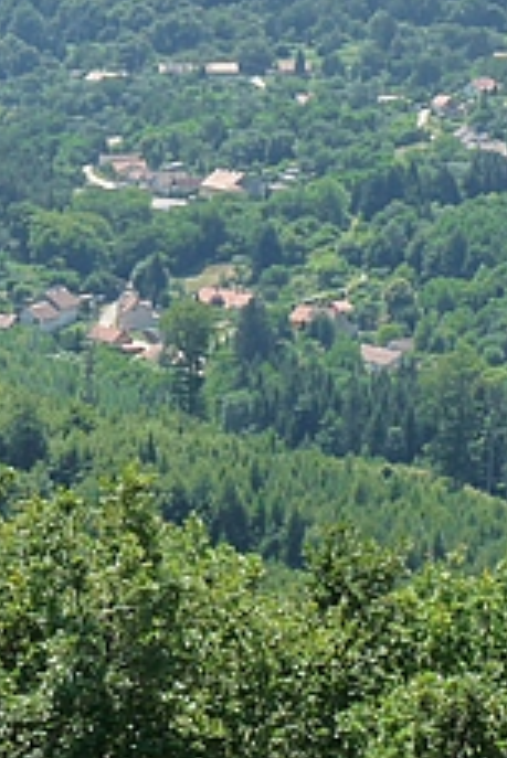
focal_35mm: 160
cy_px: 318
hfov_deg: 8.6
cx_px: 258
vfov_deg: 12.8
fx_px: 3375
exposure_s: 1/250
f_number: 5.6
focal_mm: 9.9
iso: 160
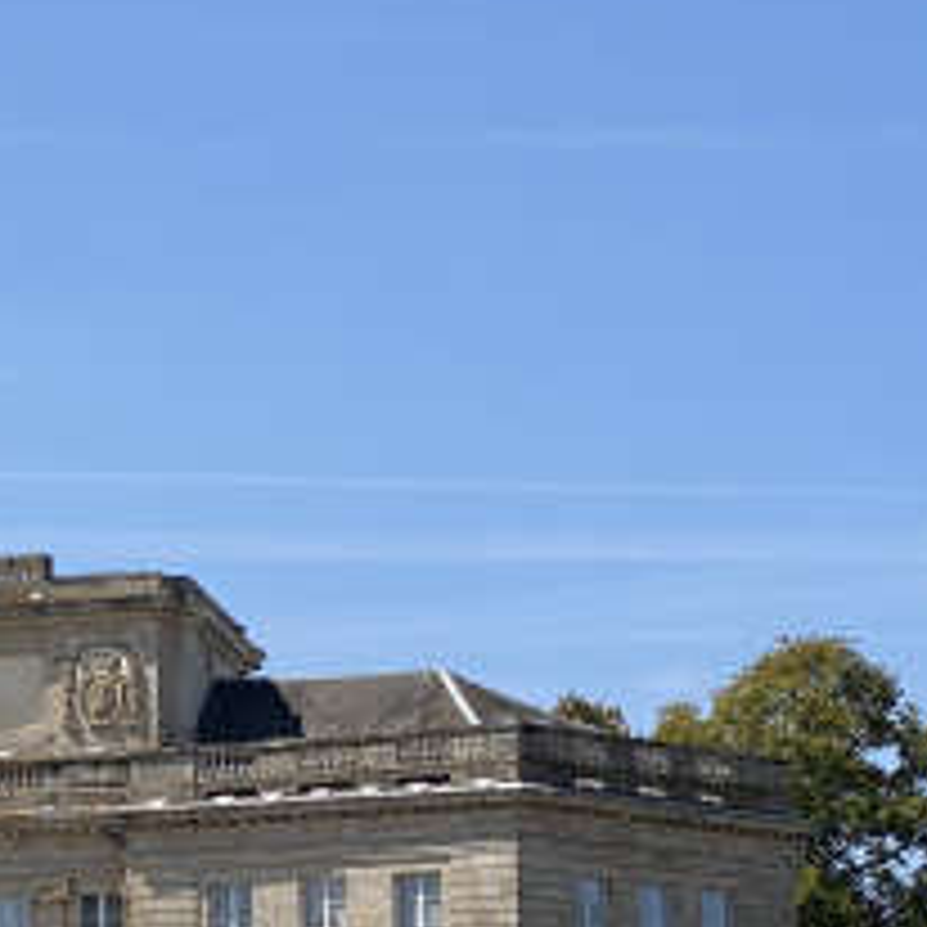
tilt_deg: +8.8
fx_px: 4878
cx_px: -270
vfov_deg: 10.8
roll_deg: -0.8
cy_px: 680
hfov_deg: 10.6
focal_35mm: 161
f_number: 2
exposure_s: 1/1776
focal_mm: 6
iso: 20
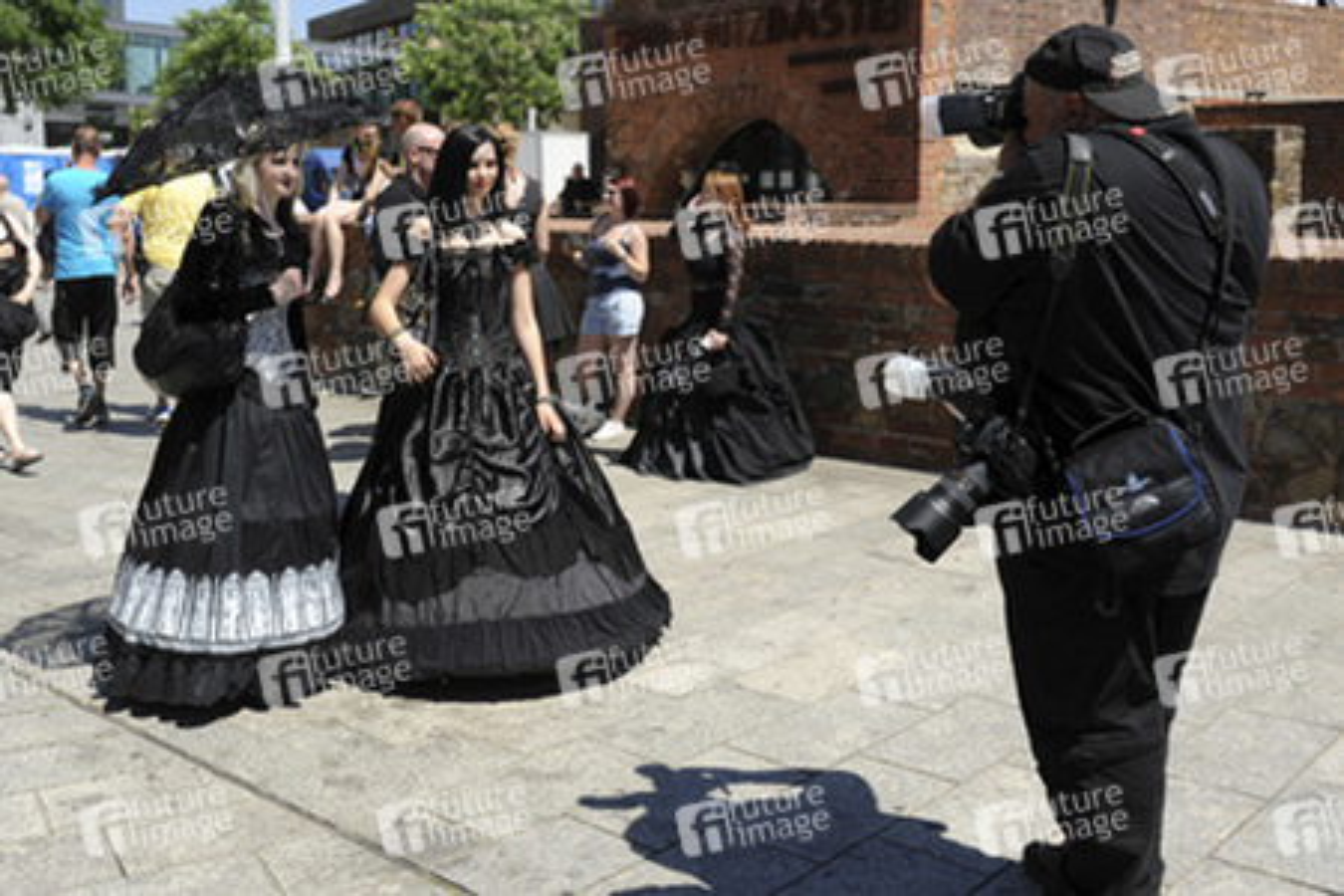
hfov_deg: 54.4
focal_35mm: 35
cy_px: 448
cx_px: 672
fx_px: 1307
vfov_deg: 37.9
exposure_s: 1/1600
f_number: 6.3
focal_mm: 35
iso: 320
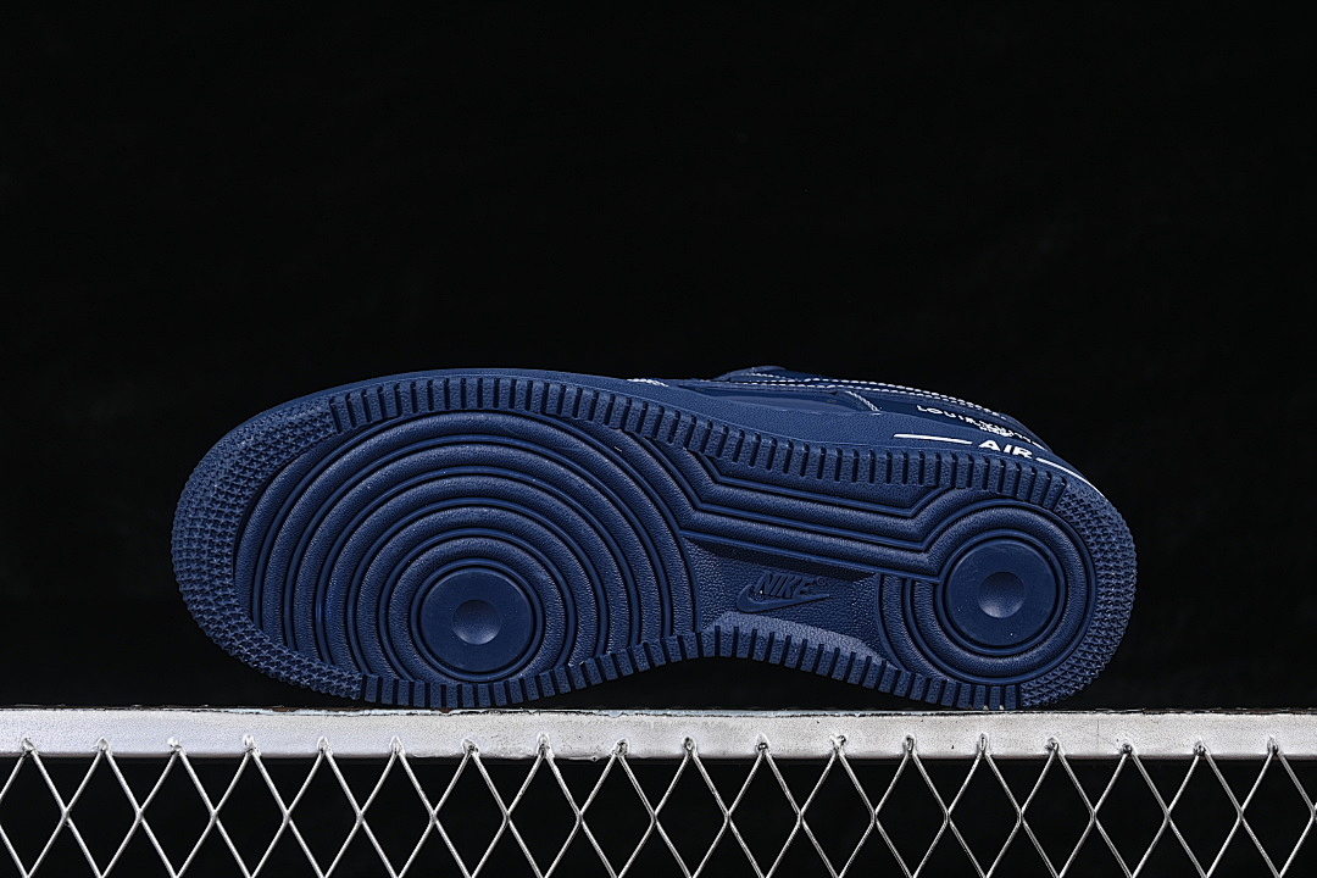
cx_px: 658
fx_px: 2744
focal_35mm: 75
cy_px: 439
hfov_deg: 27.0
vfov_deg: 18.2
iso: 160
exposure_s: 1/60
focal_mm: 50
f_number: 6.3
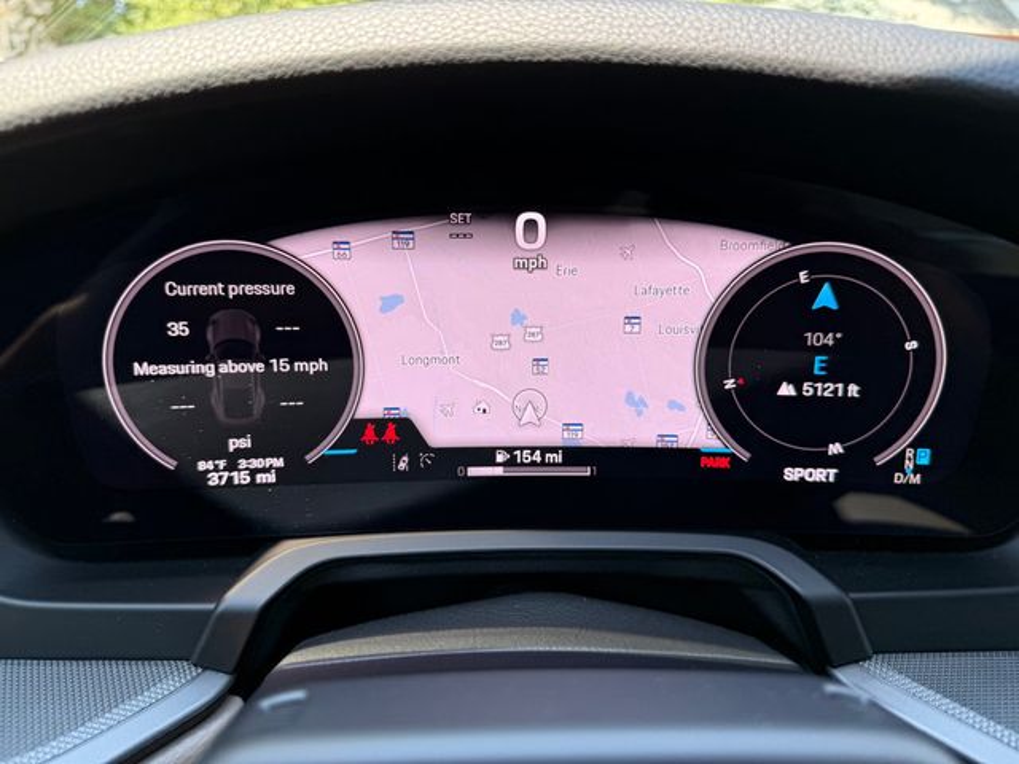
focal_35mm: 24
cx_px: 510
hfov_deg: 71.6
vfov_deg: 56.8
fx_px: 706
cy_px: 382
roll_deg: +1.0
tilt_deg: -14.0
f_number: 1.78
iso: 64
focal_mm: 6.76
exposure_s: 1/146
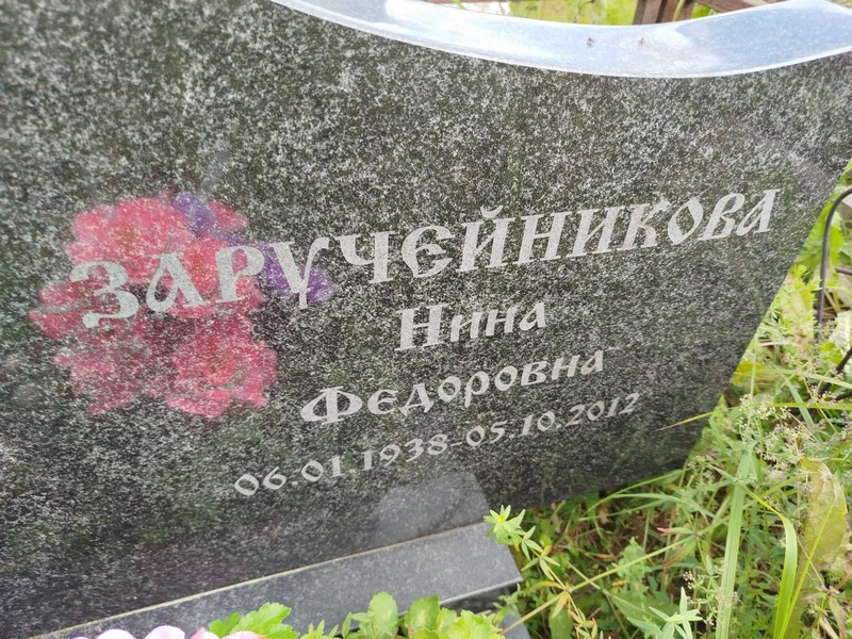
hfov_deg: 71.6
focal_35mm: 24
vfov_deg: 56.8
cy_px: 320
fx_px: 591
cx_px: 426
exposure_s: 1/136
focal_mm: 5.31
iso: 50
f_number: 1.7
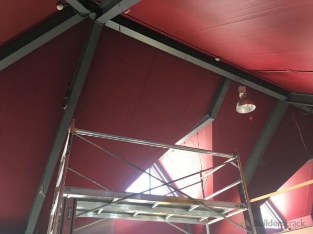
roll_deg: +2.0
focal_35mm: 29
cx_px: 156
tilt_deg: +32.5
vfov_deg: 48.2
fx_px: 262
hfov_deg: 61.7
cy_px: 117
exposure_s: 1/33
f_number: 2.2
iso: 100
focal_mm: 4.15
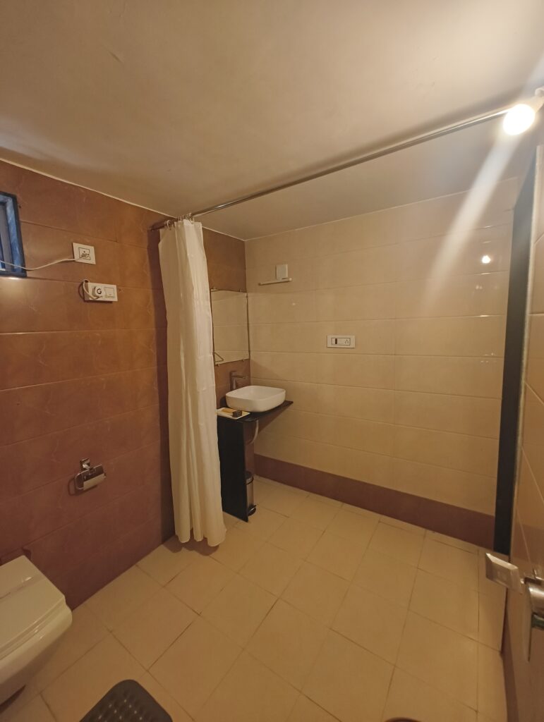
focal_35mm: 14
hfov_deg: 85.8
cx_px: 272
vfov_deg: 102.0
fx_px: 293
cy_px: 361
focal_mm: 2.15
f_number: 2.2
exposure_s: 1/50
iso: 809
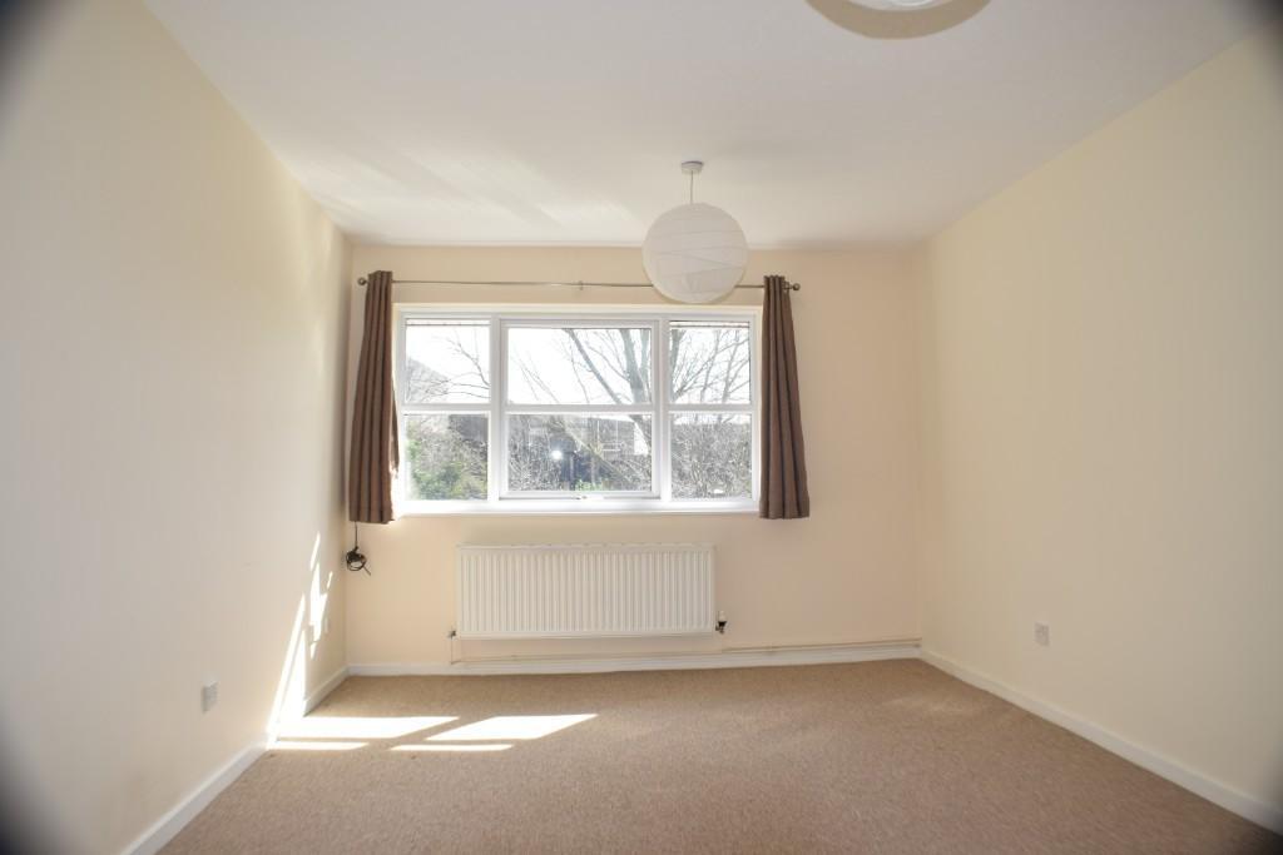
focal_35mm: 32
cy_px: 428
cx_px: 642
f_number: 7.1
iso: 125
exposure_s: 1/60
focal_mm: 21
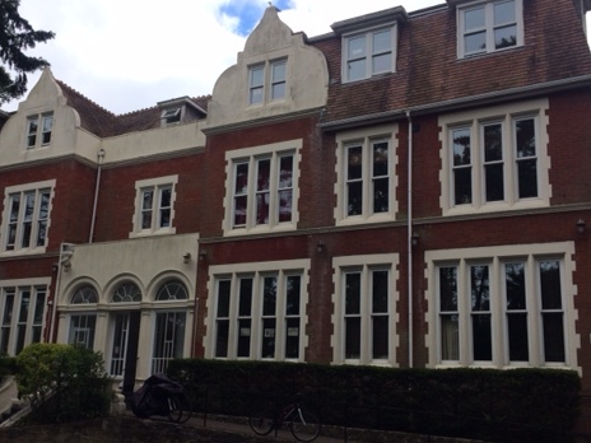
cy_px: 238
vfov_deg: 35.9
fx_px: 683
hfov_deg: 46.6
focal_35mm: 40
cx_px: 242
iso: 32
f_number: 2.2
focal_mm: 4.15
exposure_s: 1/1786
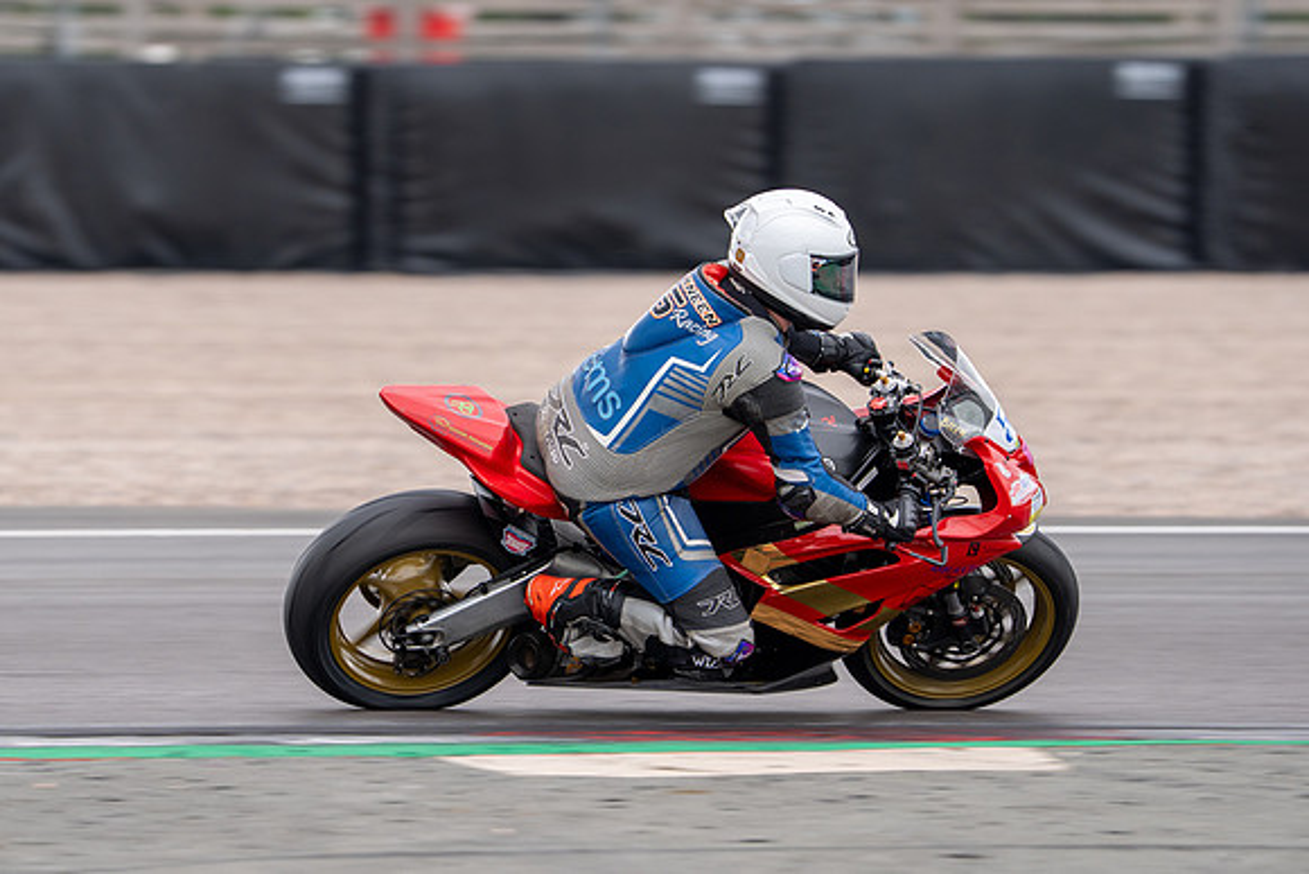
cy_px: 443
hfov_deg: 4.1
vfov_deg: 2.7
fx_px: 18324
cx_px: 500
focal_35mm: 504
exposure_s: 1/400
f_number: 5
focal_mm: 400
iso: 400
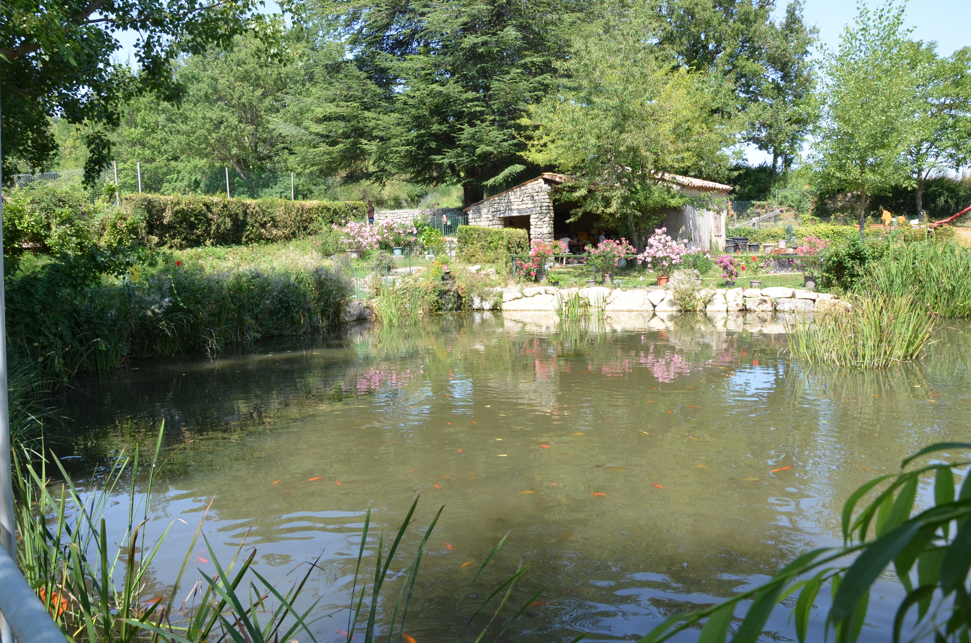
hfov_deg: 67.5
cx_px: 486
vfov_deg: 47.7
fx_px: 727
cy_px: 322
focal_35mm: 27
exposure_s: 1/400
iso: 800
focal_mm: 18
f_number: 10
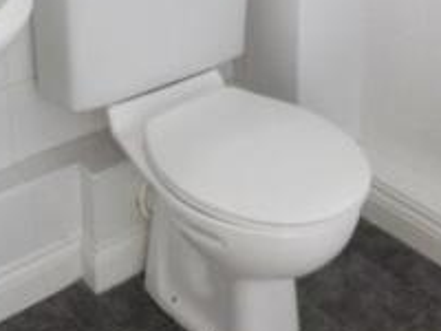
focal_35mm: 70
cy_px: -109
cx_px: 332
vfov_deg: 19.3
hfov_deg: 27.4
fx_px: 892
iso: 400
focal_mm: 4.3
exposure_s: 1/60
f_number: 2.5
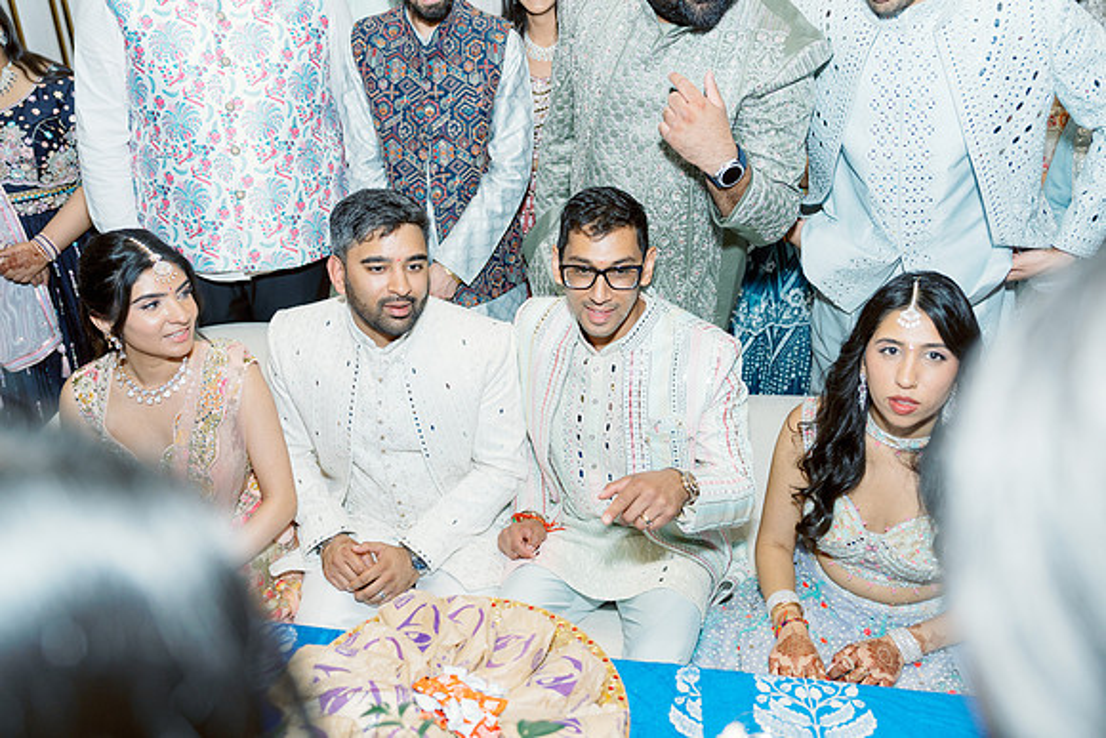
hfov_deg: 61.3
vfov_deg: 43.1
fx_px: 934
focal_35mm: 30
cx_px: 553
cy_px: 369
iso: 500
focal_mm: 30
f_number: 2.8
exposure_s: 1/250
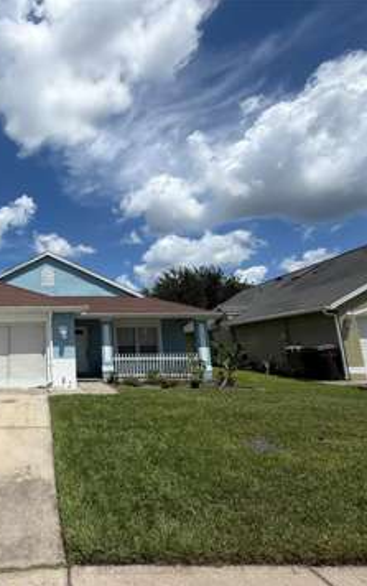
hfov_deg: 51.7
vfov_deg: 85.0
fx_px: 320
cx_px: 28
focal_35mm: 20
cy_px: 295
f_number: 2.2
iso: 25
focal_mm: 2.22
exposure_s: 1/1745
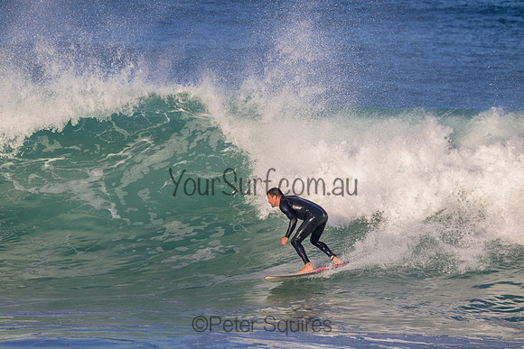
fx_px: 8444
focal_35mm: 580
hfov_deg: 3.6
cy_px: 174
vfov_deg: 2.4
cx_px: 262
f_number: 11
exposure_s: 1/2000
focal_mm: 580
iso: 800
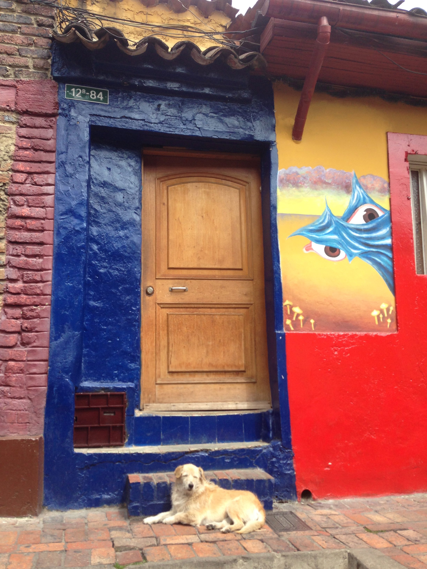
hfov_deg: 42.9
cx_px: 214
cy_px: 284
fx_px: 543
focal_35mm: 33
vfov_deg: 55.4
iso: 50
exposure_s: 1/475
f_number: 2.4
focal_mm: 4.12
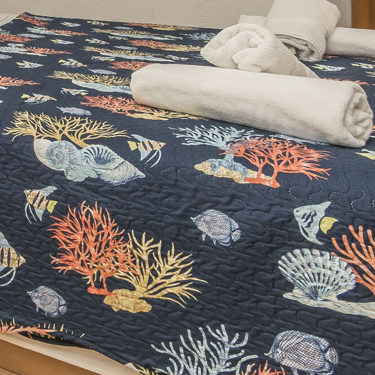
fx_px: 662
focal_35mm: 54
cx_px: -306
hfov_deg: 21.0
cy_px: -98
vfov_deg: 27.1
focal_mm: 10
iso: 100
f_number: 9
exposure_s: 1/125
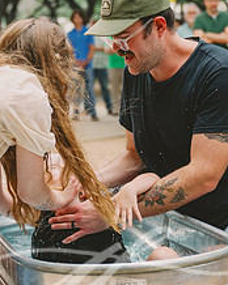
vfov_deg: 16.0
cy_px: 152
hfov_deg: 12.8
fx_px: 1014
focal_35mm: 120
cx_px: 96
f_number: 2.8
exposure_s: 1/640
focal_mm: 48
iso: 250
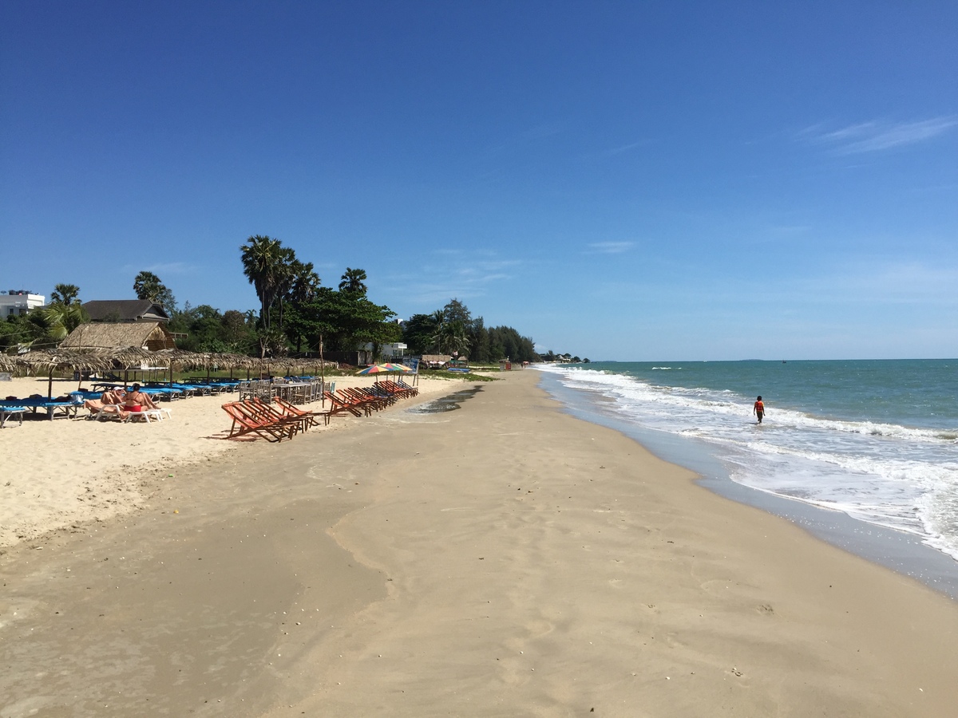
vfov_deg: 48.2
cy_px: 359
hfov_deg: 61.7
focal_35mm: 29
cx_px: 479
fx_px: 803
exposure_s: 1/3300
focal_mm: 4.15
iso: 32
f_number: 2.2
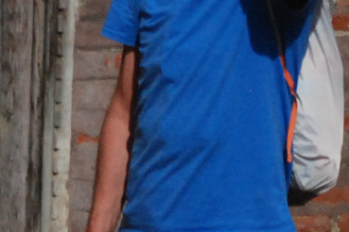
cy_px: 247
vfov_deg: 2.4
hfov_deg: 3.5
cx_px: 156
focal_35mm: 583
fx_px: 5651
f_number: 10
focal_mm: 70
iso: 1000
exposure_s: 1/1250
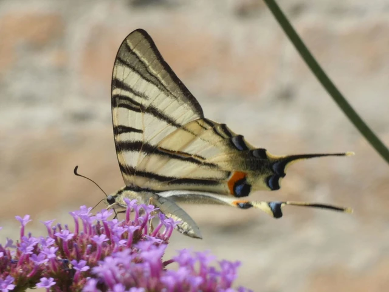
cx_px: 194
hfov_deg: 9.4
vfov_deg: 7.0
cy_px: 146
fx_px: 2371
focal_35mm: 211
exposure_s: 1/100
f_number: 7.1
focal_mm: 37.8
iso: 80
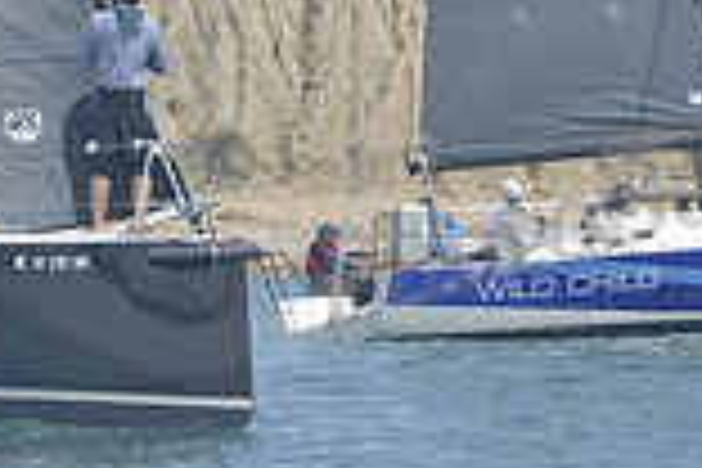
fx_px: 25407
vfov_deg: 1.1
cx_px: 86
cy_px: 38
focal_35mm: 1303
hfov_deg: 1.6
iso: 280
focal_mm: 350
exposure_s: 1/1000
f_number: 7.1
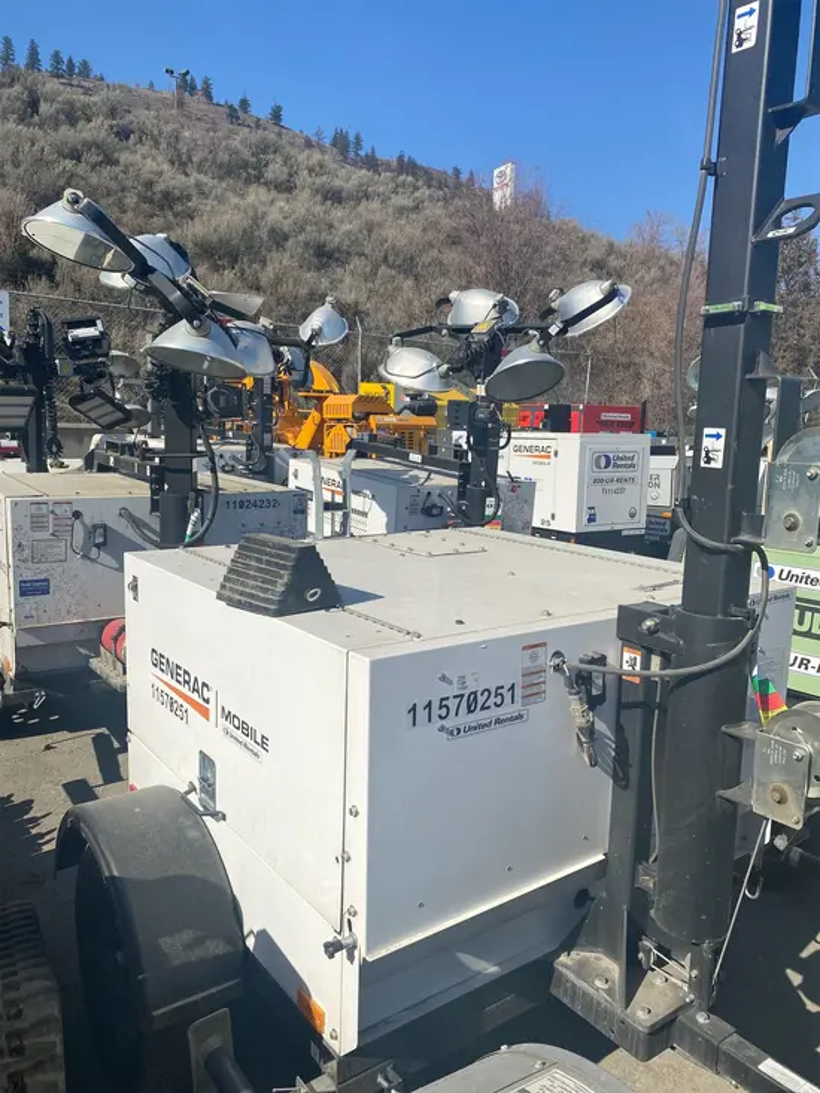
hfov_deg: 53.1
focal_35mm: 26
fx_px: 821
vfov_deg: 67.3
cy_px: 546
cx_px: 410
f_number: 1.8
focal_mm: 4.25
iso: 32
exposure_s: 1/4808
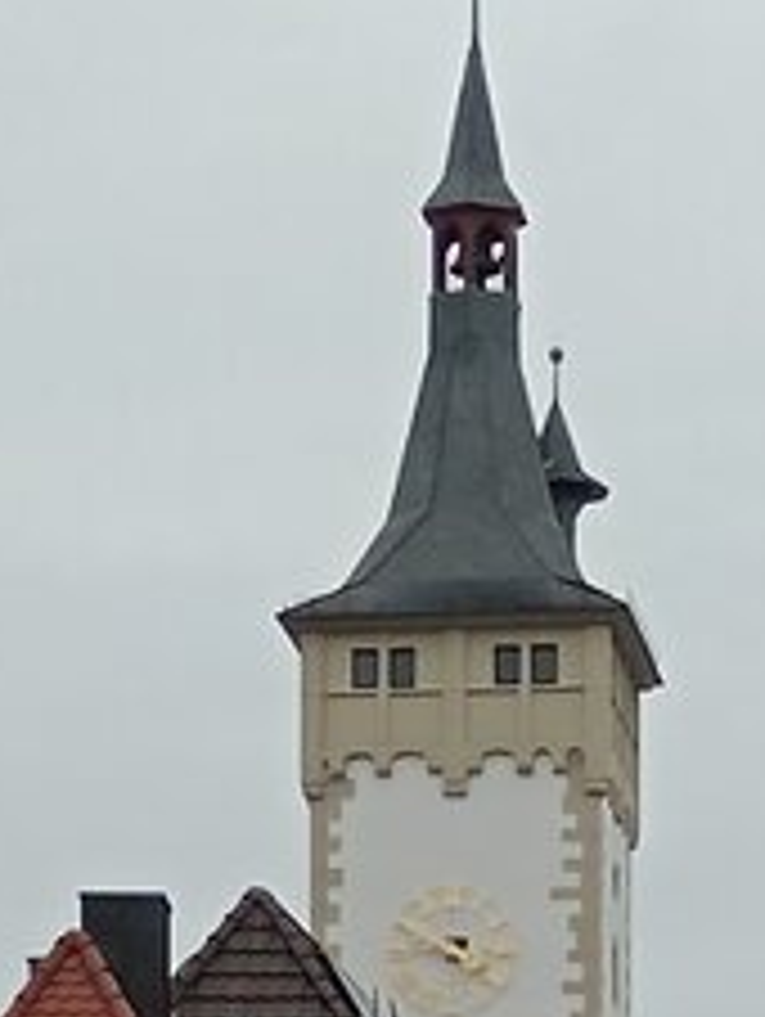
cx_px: 724
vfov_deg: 8.4
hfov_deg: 6.5
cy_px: 1534
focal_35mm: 229
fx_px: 6735
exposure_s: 1/900
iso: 286
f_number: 1.9
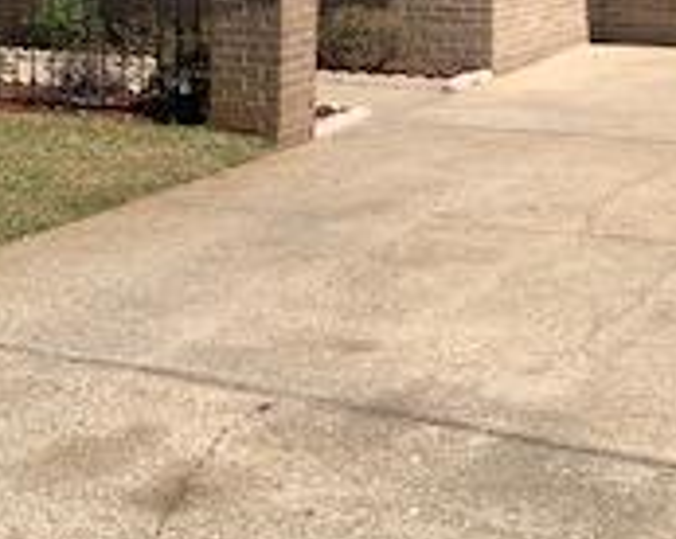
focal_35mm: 94
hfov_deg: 20.4
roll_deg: -0.9
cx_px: 277
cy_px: -35
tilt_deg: -2.6
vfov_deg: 15.9
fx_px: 1879
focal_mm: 4.25
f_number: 1.8
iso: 25
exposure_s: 1/3401
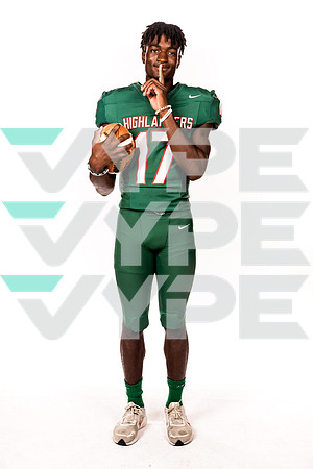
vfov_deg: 38.2
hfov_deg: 26.0
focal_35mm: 52
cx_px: 156
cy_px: 234
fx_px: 678
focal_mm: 52
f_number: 8
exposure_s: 1/400
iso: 800
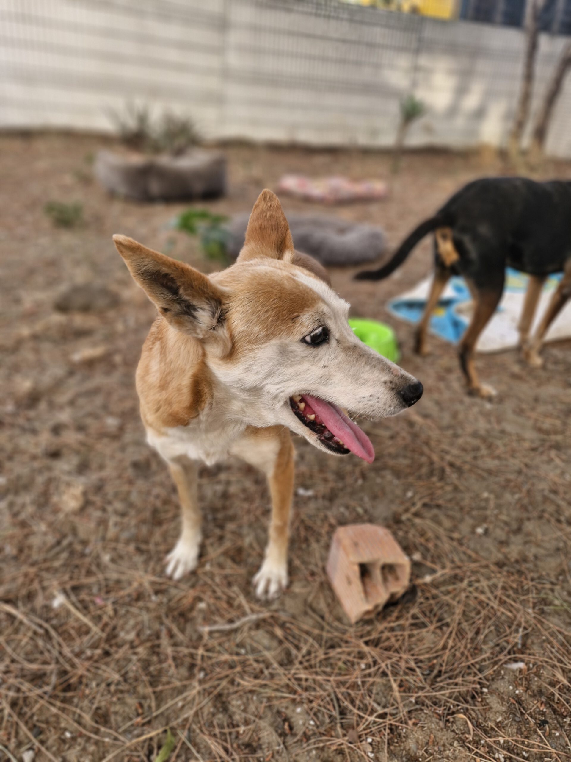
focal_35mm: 23
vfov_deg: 73.9
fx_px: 506
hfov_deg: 58.9
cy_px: 381
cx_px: 286
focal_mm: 5.54
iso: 50
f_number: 1.8
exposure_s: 1/100
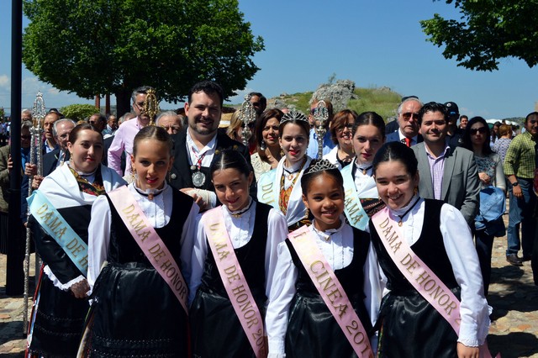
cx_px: 269
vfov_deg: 31.9
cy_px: 179
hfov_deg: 46.4
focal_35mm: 42
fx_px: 627
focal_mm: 28
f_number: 9
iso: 100
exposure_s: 1/320
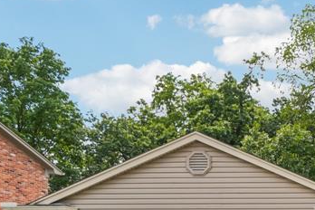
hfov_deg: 30.1
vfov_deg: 22.3
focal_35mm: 53
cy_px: 288
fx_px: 464
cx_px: 406
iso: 100
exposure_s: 1/125
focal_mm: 12
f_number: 8
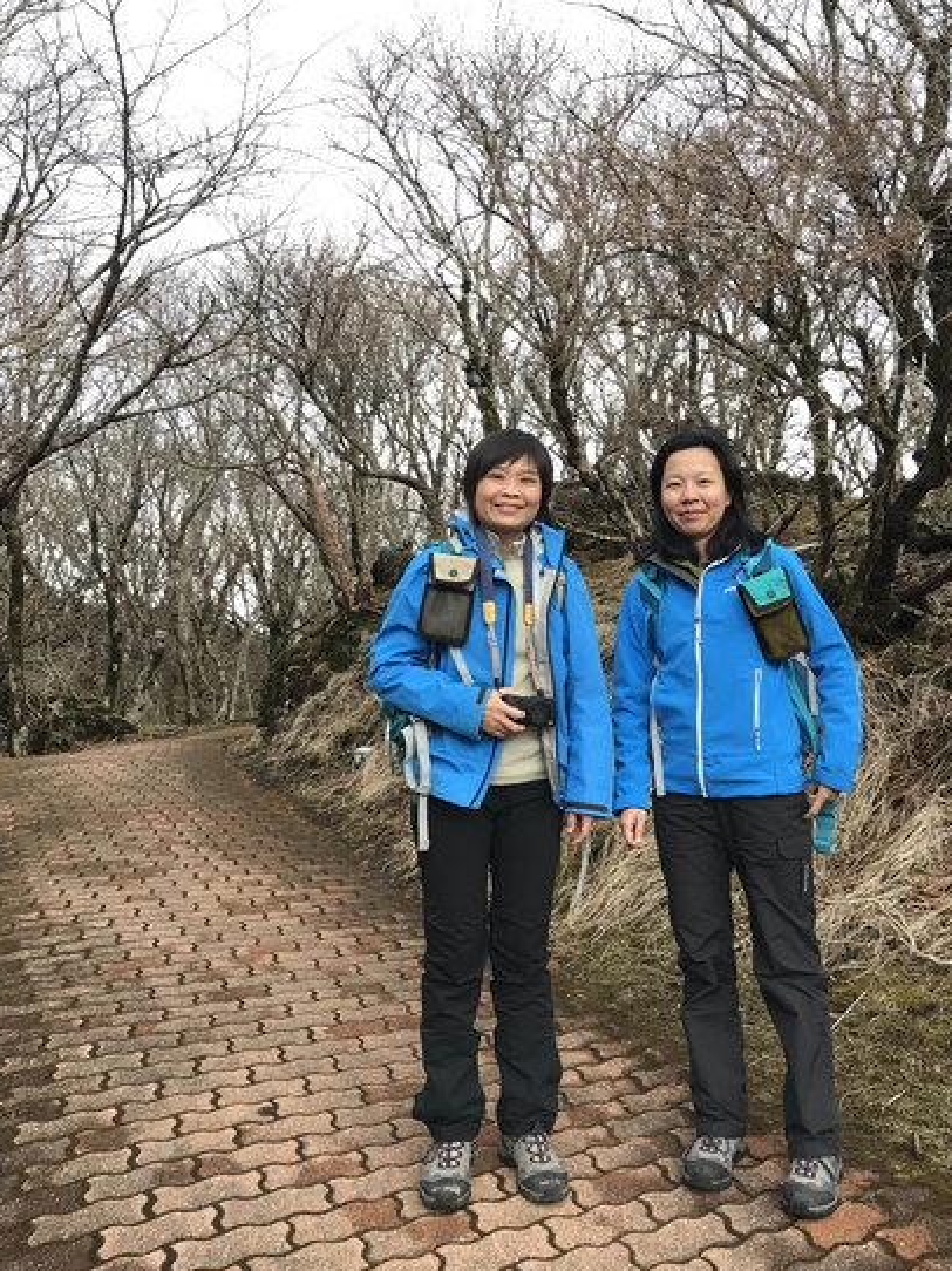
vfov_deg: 58.3
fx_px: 1138
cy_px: 603
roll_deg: +3.1
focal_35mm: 31
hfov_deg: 45.4
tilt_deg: +10.1
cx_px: 506
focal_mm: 3.99
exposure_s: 1/377
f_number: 1.8
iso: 20
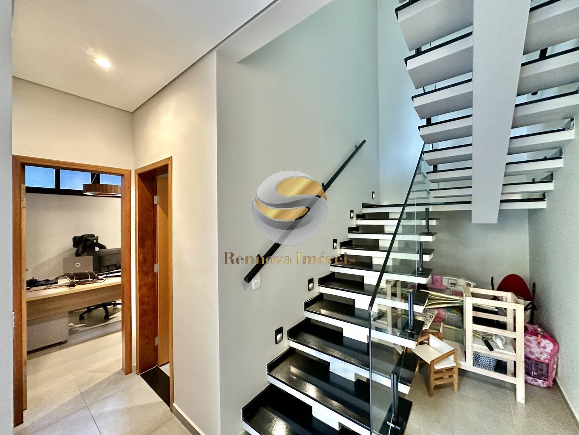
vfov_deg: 85.7
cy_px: 218
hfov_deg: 102.1
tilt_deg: +0.2
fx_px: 234
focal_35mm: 14
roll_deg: -0.1
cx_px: 290
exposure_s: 1/60
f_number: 2.2
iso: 500
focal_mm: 2.22
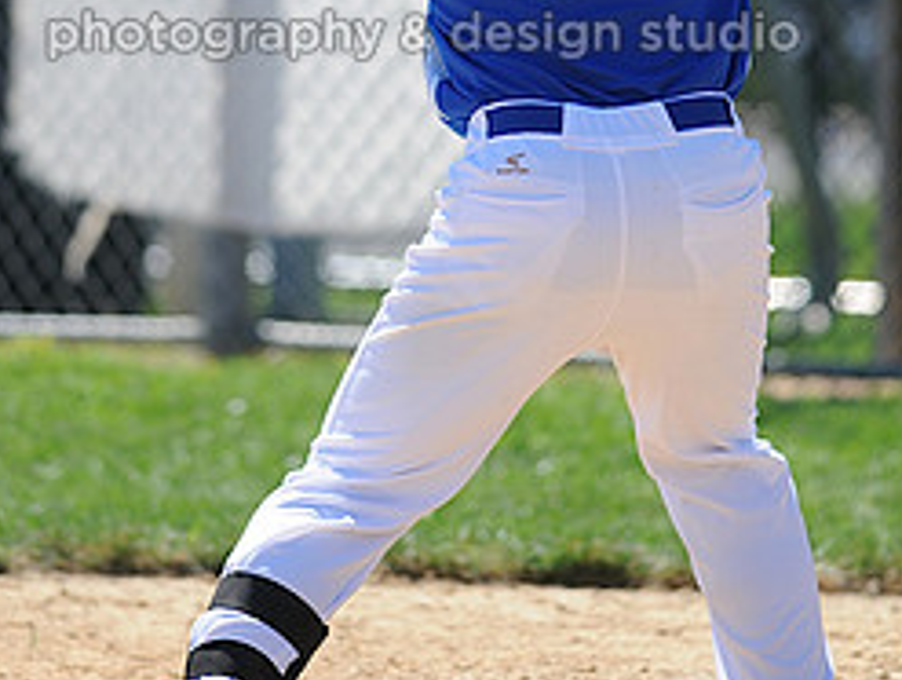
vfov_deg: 1.9
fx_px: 20511
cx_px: 411
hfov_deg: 2.5
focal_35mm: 786
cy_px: -102
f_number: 4
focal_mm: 300
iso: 200
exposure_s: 1/1000
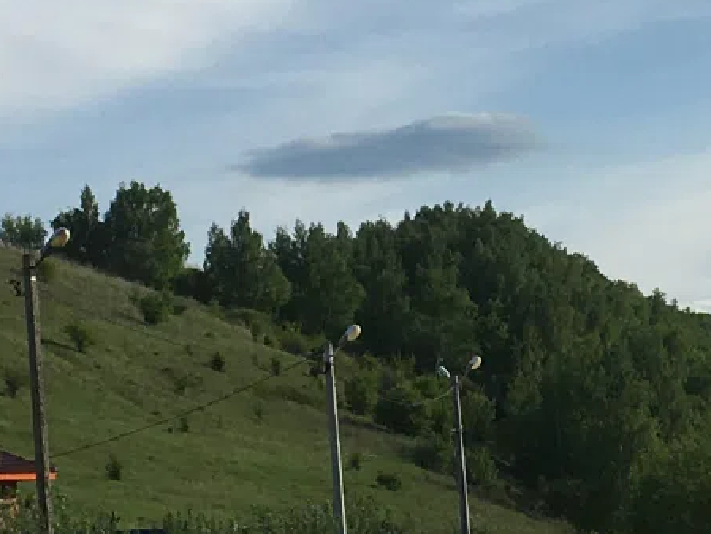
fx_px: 3184
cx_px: 668
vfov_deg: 9.6
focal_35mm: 155
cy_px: 168
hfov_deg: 12.6
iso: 25
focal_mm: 4.15
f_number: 2.2
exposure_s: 1/2198
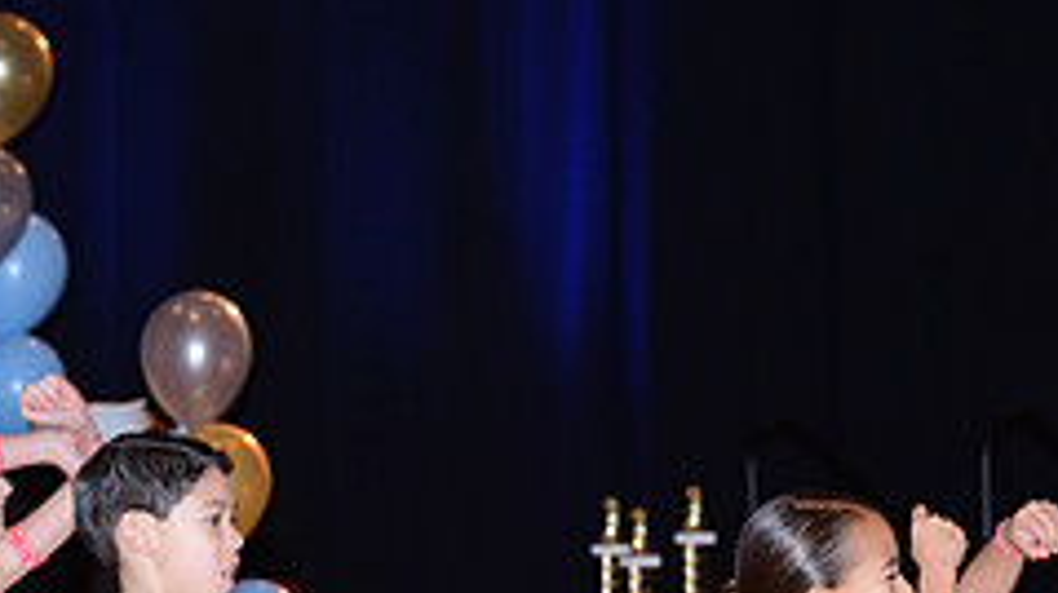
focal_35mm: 234
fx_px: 6559
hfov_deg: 9.2
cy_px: 781
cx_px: 359
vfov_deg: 5.1
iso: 1600
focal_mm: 92
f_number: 5.6
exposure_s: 1/200
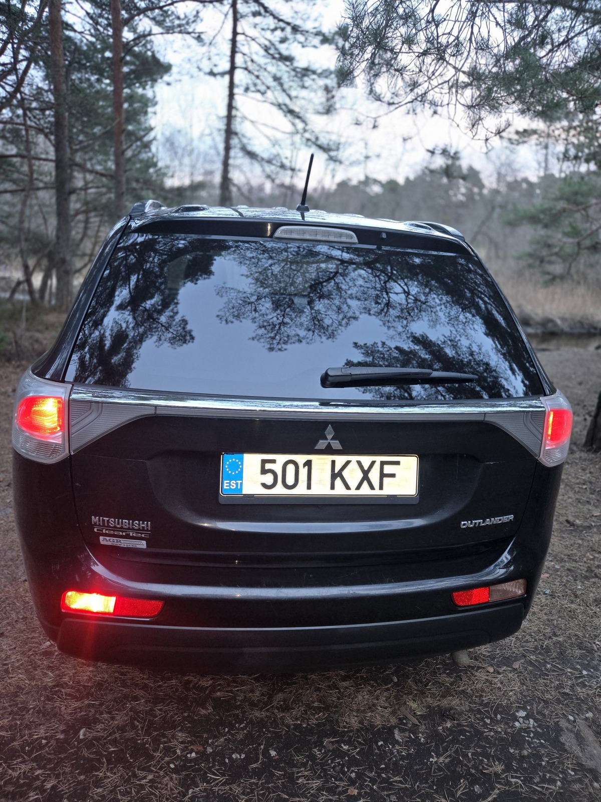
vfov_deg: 73.9
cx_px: 300
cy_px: 401
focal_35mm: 23
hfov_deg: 58.9
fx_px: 532
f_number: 1.8
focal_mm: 5.4
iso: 200
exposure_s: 1/100
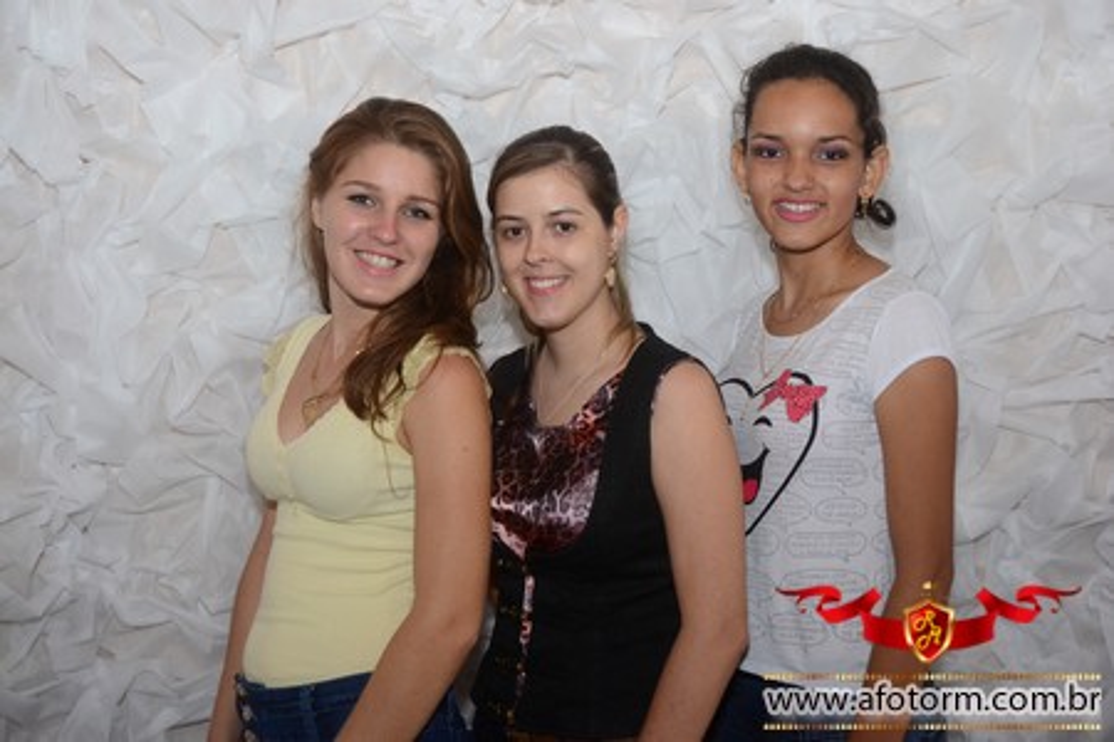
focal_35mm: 52
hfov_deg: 37.9
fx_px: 1624
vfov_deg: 25.8
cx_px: 557
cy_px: 371
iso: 800
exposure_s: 1/125
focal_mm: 35
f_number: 5.6
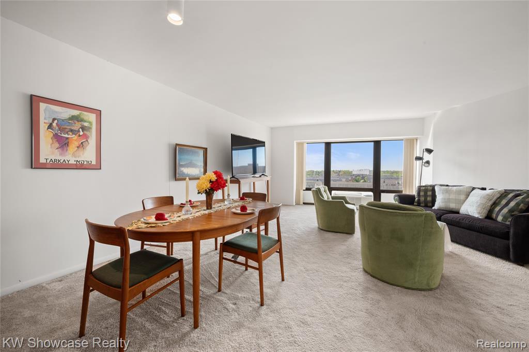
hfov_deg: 104.3
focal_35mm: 14
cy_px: 176
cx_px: 264
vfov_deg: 81.1
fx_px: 206
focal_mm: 14
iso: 100
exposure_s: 1/2
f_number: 11
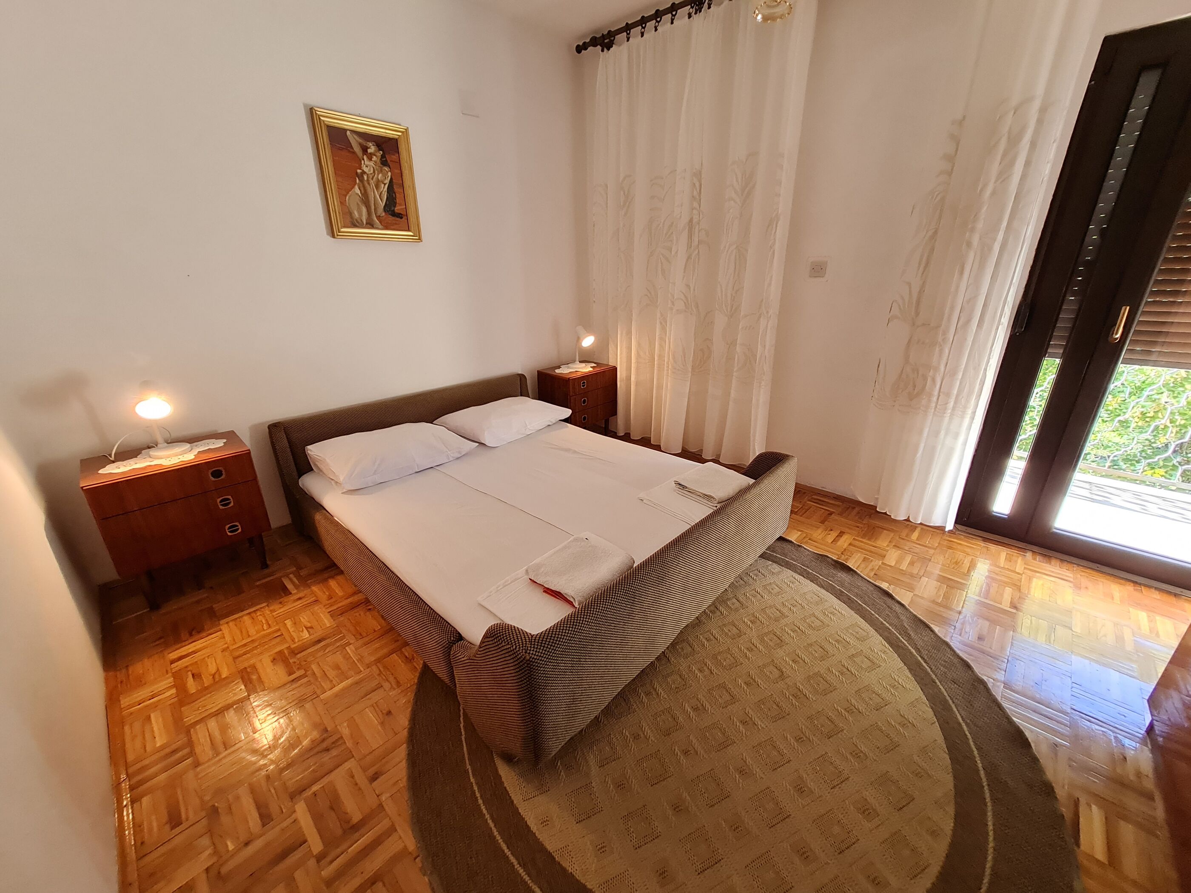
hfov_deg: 106.2
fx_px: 447
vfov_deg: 89.9
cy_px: 446
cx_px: 596
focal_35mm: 13
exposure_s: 1/50
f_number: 2.2
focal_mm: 1.74
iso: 200
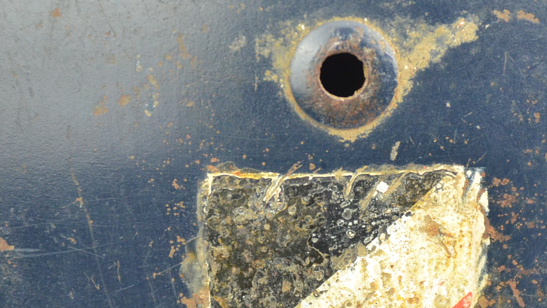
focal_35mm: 465
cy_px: 226
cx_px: 387
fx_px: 6748
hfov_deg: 4.6
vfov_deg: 2.6
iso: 1600
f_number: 5.6
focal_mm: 135
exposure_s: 1/125
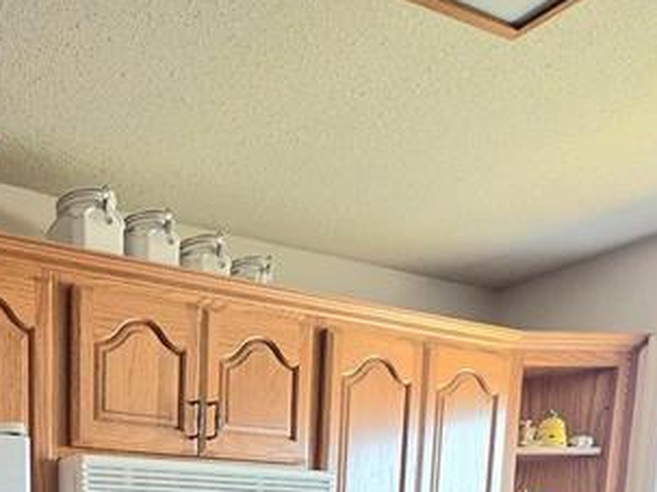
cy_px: 791
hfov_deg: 36.5
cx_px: -63
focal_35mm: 44
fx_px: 835
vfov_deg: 23.8
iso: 250
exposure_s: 1/120
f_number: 1.9
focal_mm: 2.2
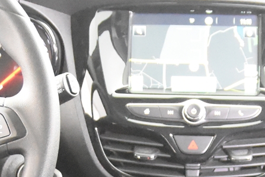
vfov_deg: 10.3
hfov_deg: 15.8
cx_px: 190
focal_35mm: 129
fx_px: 950
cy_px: 254
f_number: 2.8
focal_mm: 20
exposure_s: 1/30
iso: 11400
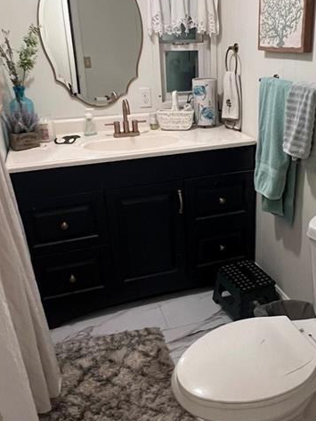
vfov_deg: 55.3
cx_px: 215
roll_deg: +1.6
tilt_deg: -19.8
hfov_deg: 42.3
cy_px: 195
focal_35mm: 33
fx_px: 401
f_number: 1.8
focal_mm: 1.57
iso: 500
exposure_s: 1/60
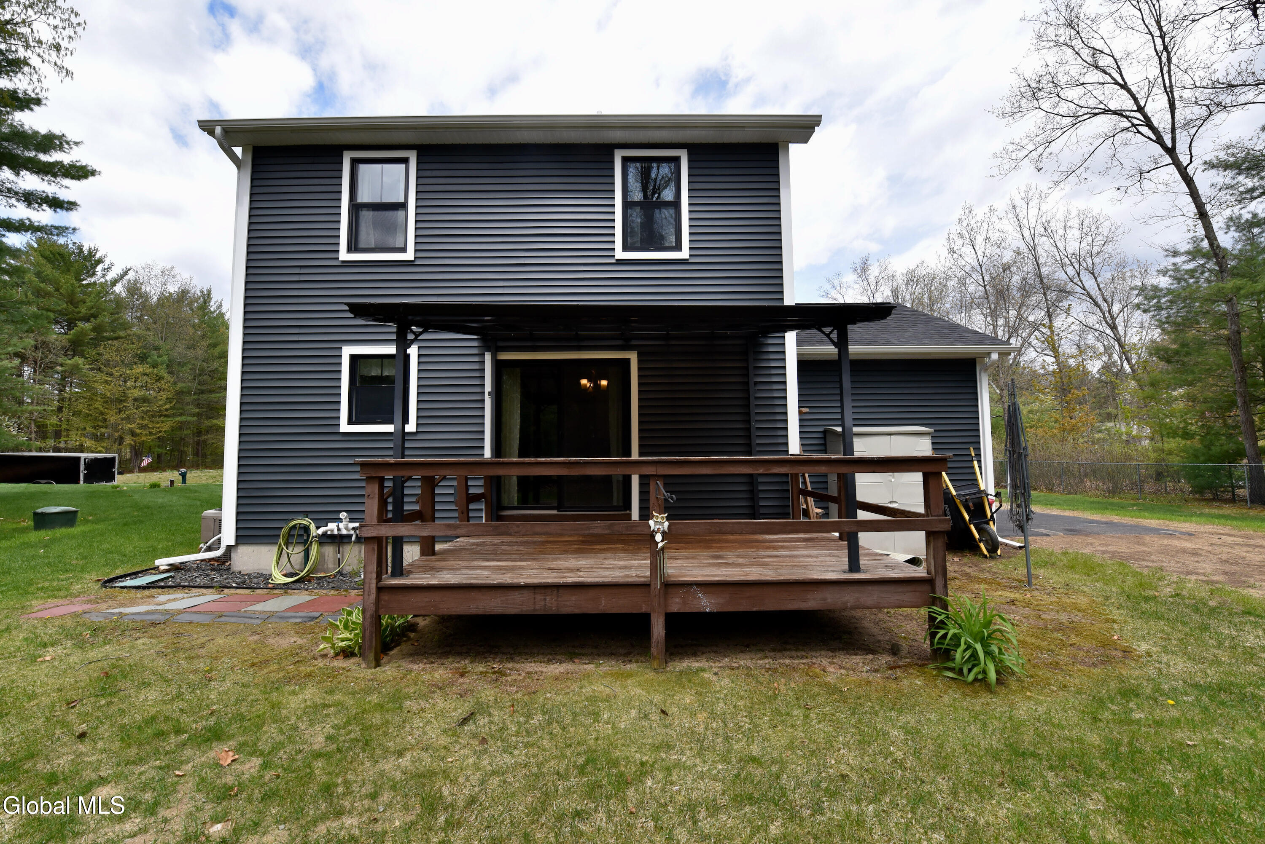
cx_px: 632
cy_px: 422
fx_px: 492
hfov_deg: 104.2
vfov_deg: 81.3
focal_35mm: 14
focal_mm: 14
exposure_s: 1/500
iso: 800
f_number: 11
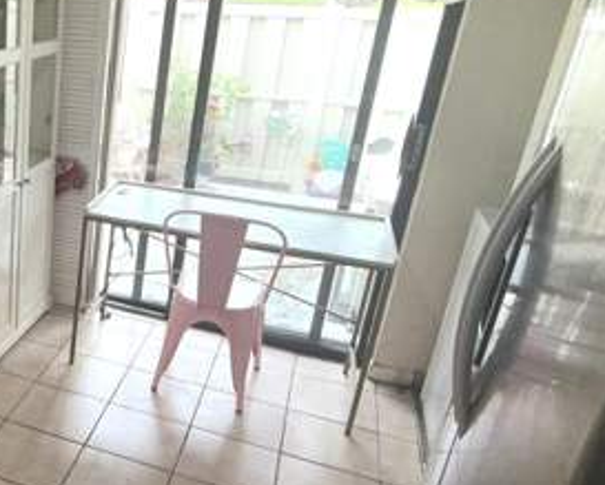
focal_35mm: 40
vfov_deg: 37.4
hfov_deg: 38.4
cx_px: -51
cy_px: 241
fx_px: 717
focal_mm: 2.22
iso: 40
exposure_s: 1/122
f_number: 2.2
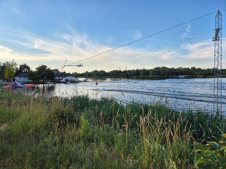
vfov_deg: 58.9
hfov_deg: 73.9
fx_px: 150
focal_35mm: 23
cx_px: 113
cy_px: 84
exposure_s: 1/808
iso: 25
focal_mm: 5.4
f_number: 1.8
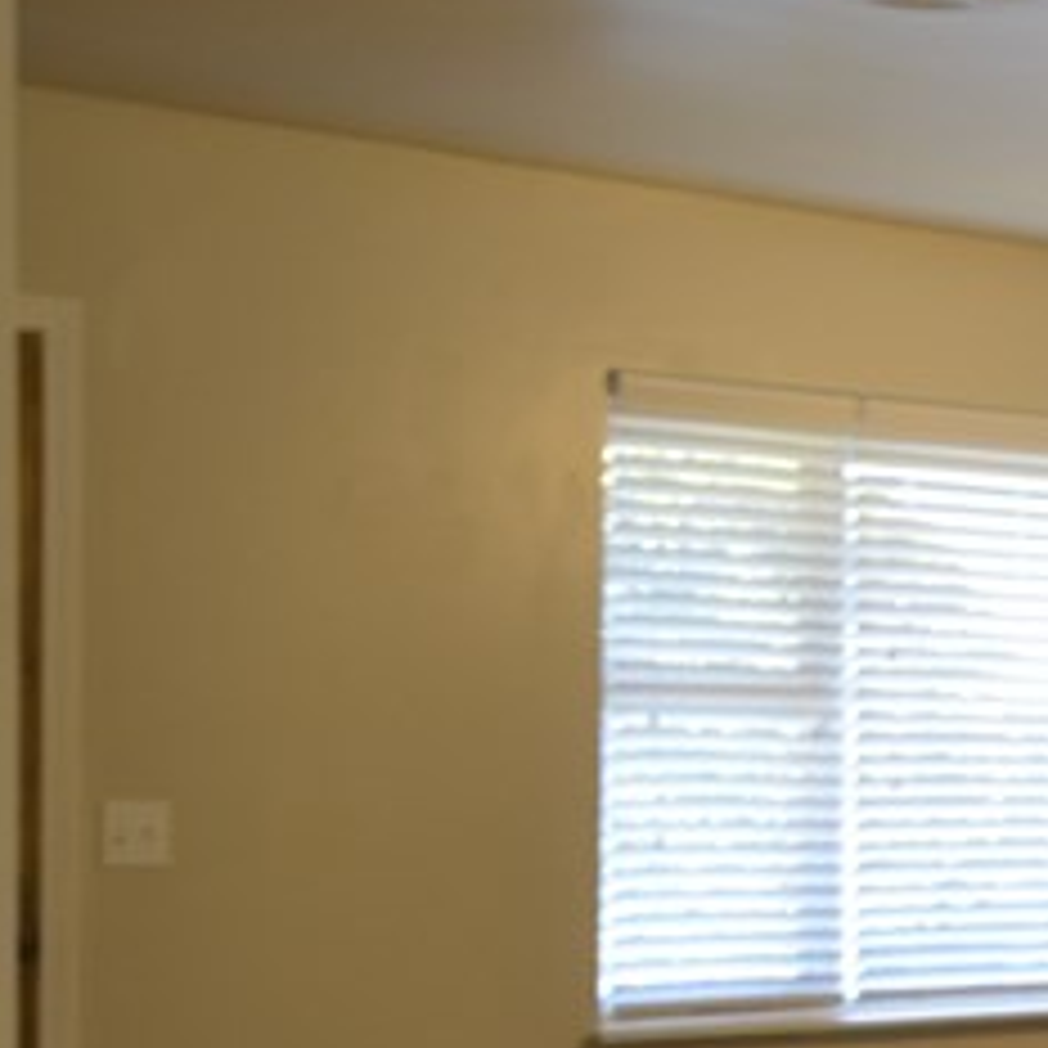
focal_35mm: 119
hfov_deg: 12.5
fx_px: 4076
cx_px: 2229
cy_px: 767
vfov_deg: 14.6
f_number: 3.5
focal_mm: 20
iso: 250
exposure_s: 1/20
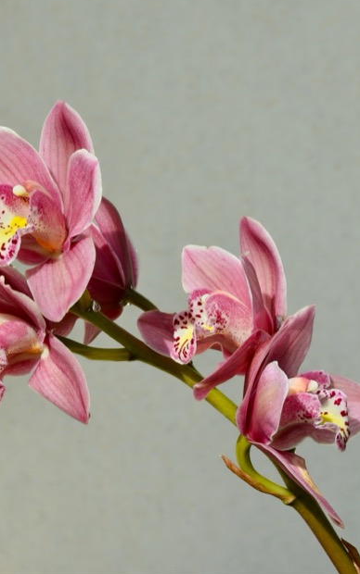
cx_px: -57
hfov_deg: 10.5
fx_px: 1929
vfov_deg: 17.0
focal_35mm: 123
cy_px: 270
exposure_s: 1/320
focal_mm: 50
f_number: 11
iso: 200
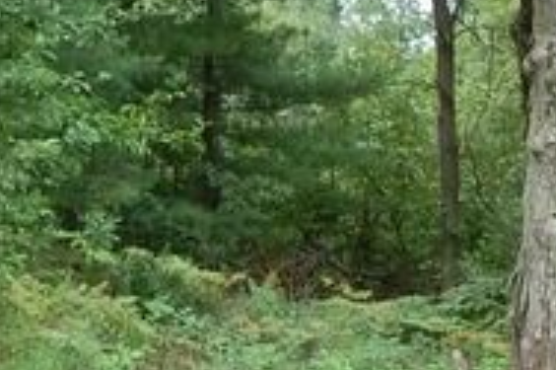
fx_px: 2141
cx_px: -12
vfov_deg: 9.9
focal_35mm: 139
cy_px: 203
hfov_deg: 14.5
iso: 250
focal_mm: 17
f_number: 5.6
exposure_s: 1/125
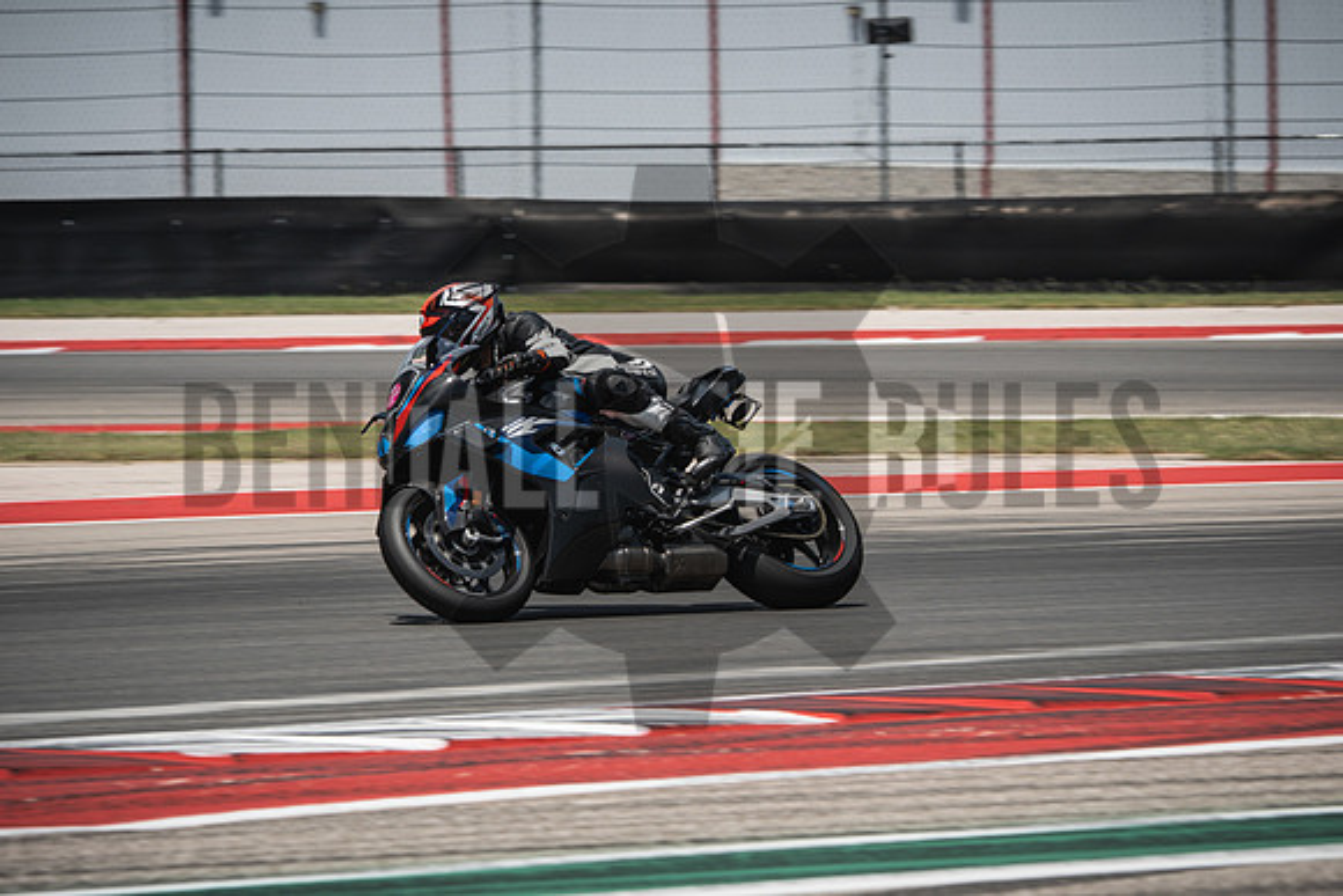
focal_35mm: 300
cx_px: 672
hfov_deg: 6.9
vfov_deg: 4.6
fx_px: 11194
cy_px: 448
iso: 160
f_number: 7.1
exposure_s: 1/400
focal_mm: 200
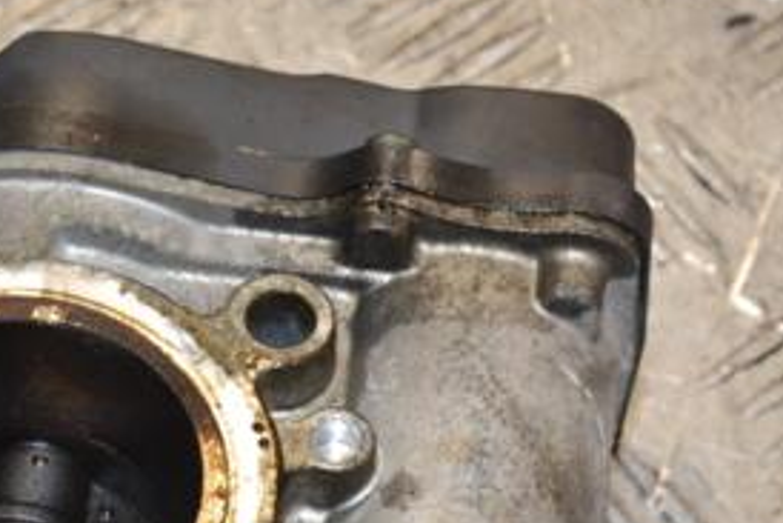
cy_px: 489
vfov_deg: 6.0
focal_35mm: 230
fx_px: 5005
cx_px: 151
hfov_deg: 8.9
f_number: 8
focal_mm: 70
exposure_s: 1/200
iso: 800
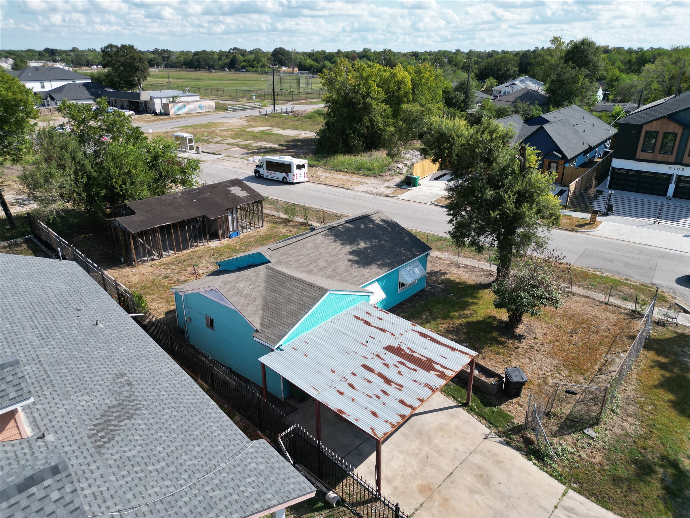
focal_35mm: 24
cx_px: 345
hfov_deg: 71.6
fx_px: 478
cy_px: 259
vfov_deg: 56.8
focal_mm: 6.72
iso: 150
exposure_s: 1/3000
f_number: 1.7
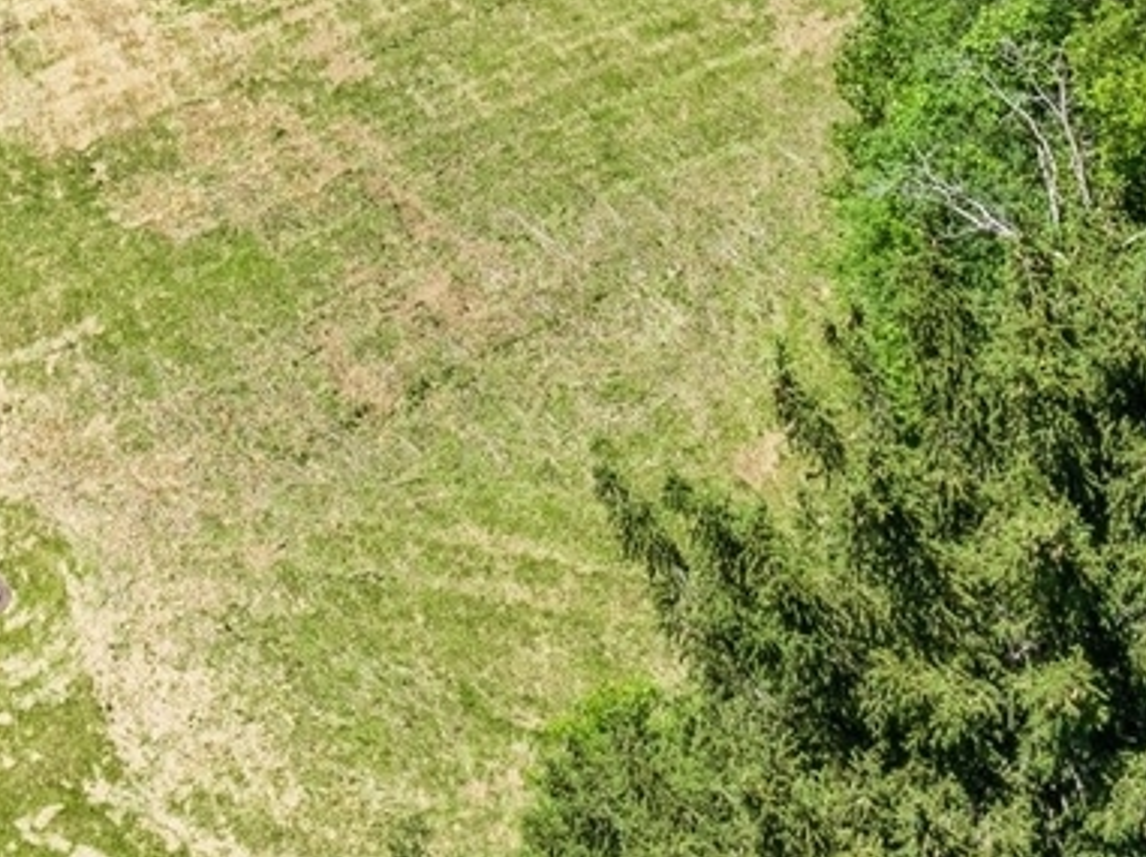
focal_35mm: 91
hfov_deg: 21.1
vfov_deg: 14.1
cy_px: -764
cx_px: 107
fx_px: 3010
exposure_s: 1/120
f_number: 11
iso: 100
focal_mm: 12.29
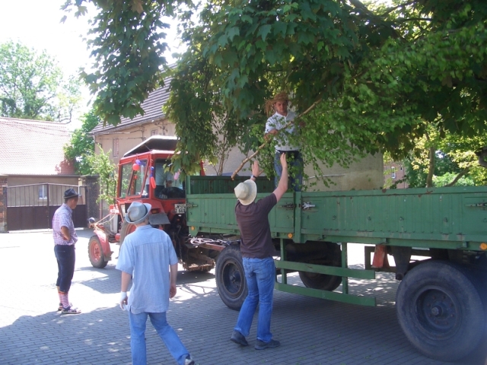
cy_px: 182
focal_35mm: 35
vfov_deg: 40.7
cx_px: 244
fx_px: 492
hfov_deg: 52.6
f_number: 4.3
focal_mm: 5.8
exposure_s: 1/100
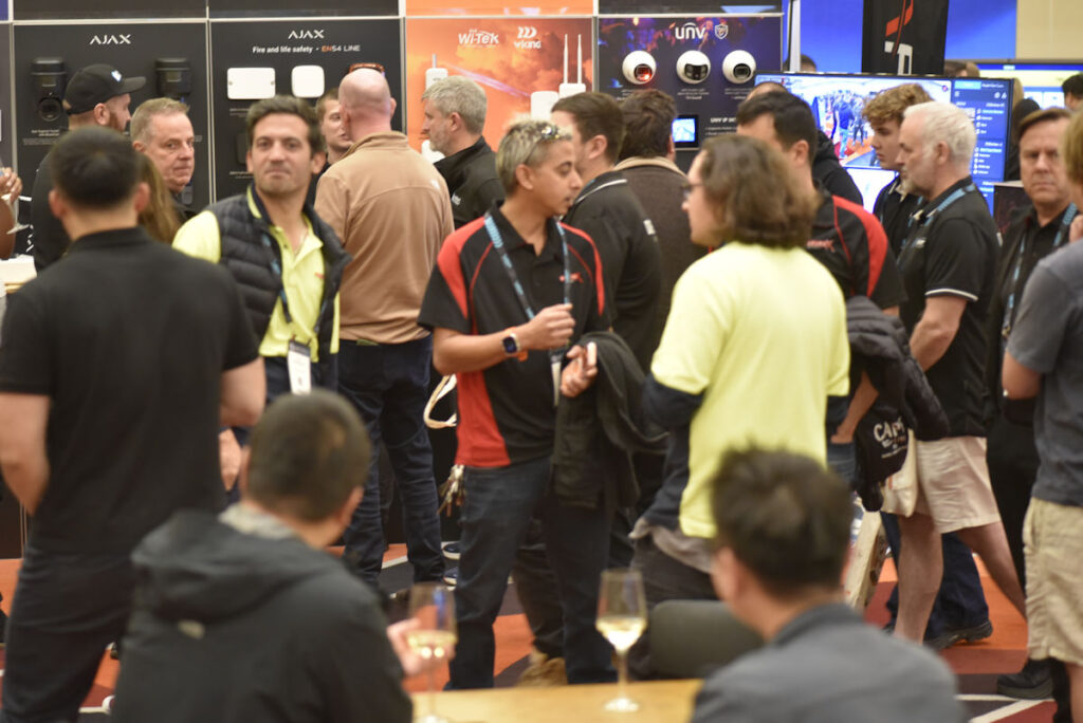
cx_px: 542
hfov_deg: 20.4
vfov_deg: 13.7
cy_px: 362
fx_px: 3010
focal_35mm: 100
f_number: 2.8
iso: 3600
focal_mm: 100
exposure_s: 1/125
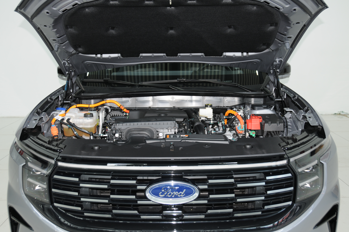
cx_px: 174
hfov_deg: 53.2
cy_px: 116
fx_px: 349
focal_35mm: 36
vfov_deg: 36.8
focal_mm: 24
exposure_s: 1/8
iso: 200
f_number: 4.8
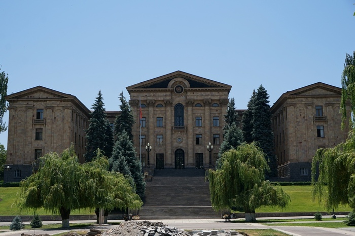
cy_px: 118
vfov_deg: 28.9
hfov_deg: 42.4
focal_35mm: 46
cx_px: 178
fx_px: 458
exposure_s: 1/250
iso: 100
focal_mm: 31
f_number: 8
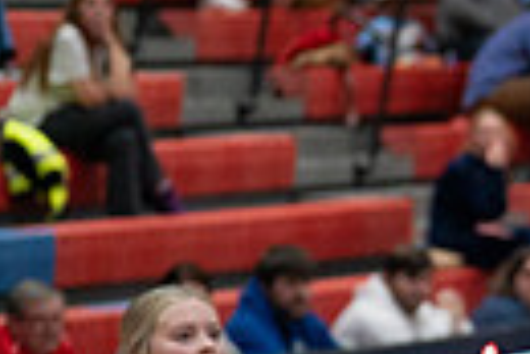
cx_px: 1174
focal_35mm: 343
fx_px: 5055
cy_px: 380
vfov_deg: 4.0
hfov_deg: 5.8
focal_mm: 77
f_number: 2.8
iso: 2500
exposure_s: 1/1000
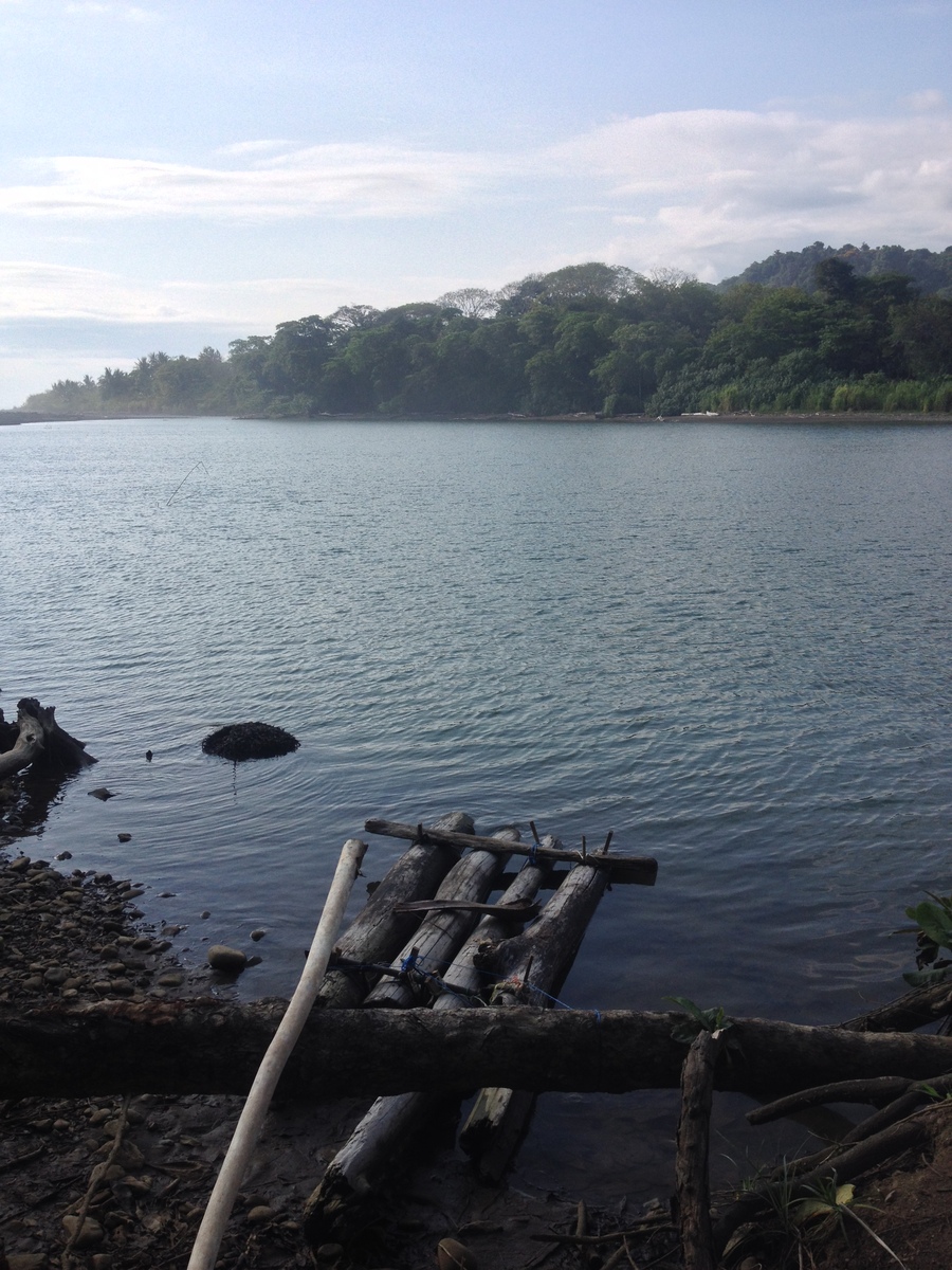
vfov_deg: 52.6
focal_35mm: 35
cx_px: 476
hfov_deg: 40.7
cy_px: 635
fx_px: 1283
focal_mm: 4.28
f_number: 2.4
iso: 50
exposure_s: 1/2632
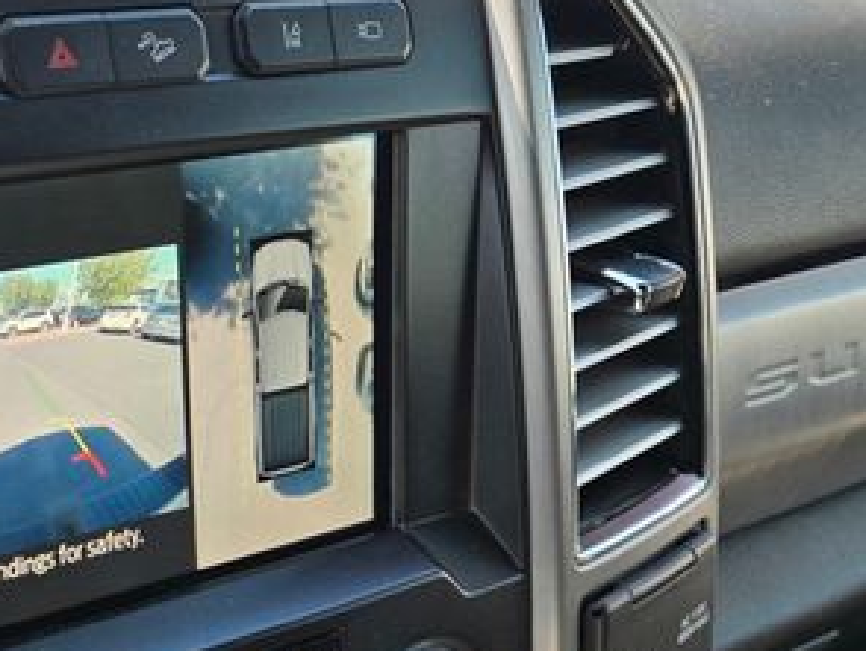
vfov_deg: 28.6
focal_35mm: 50
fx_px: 1252
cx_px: -27
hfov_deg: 34.3
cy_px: 507
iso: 64
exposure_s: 1/180
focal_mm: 5.4
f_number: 1.8
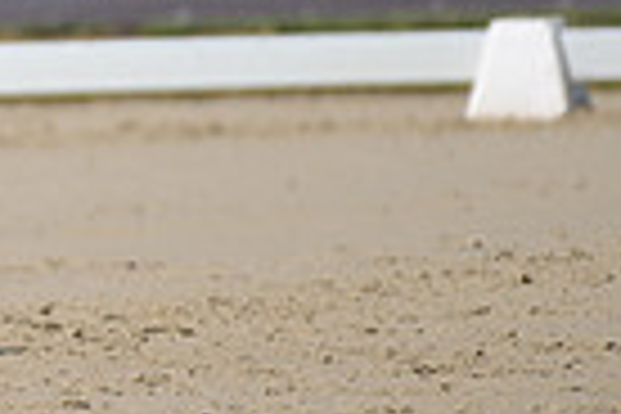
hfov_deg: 1.3
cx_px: -580
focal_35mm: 1602
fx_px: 27632
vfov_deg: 0.9
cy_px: -313
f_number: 5
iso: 180
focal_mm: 380
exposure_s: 1/1250
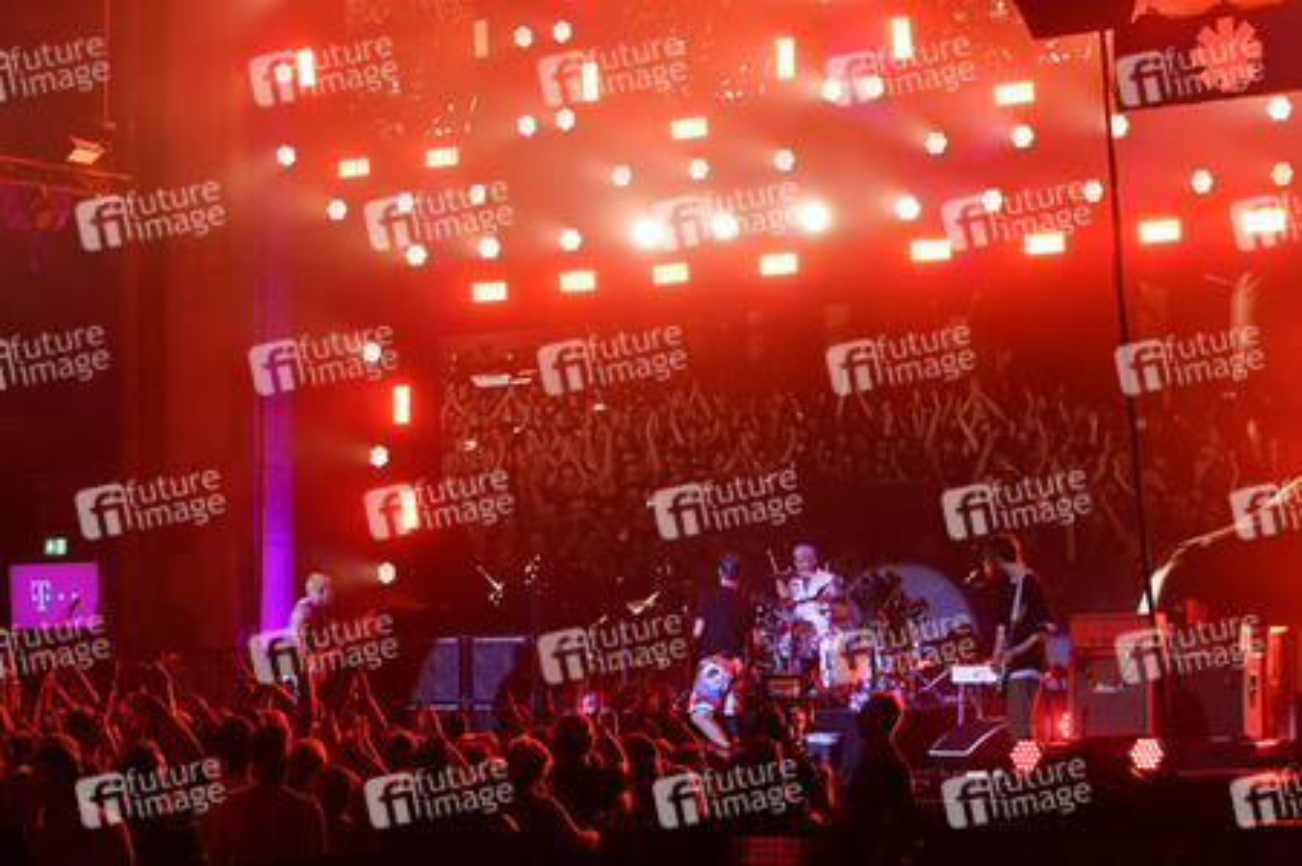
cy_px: 433
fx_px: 2530
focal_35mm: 70
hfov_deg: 28.9
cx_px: 651
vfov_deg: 19.4
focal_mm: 70
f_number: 7.1
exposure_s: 1/320
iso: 3200
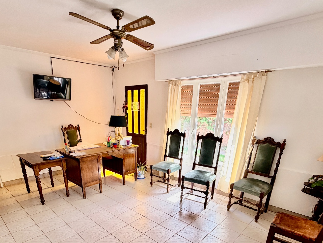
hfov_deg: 78.9
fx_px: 196
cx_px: 150
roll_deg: -0.4
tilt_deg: -20.7
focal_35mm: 21
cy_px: 178
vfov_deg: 60.4
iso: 80
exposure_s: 1/121
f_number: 2.2
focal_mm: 2.22
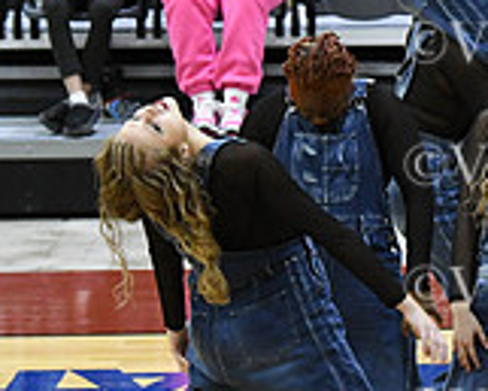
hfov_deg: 3.7
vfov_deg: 3.0
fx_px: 7457
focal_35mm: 516
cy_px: 226
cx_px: 843
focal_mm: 102
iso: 4000
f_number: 4
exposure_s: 1/250
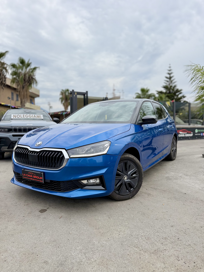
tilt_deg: -2.4
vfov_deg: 71.6
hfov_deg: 56.8
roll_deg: +0.3
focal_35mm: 24
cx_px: 102
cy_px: 136
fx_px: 189
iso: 100
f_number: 1.78
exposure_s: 1/1437
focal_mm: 6.76
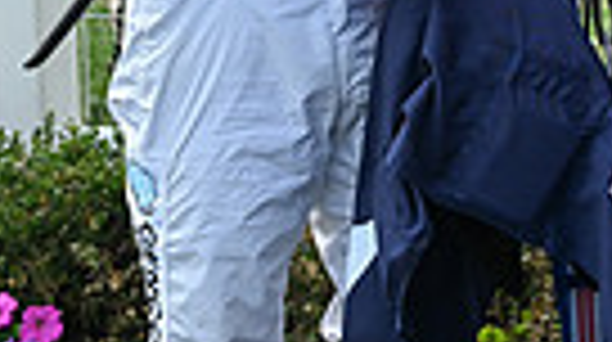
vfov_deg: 7.8
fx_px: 2317
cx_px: 828
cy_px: -488
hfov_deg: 14.3
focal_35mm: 143
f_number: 5.6
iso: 400
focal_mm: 32
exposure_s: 1/640
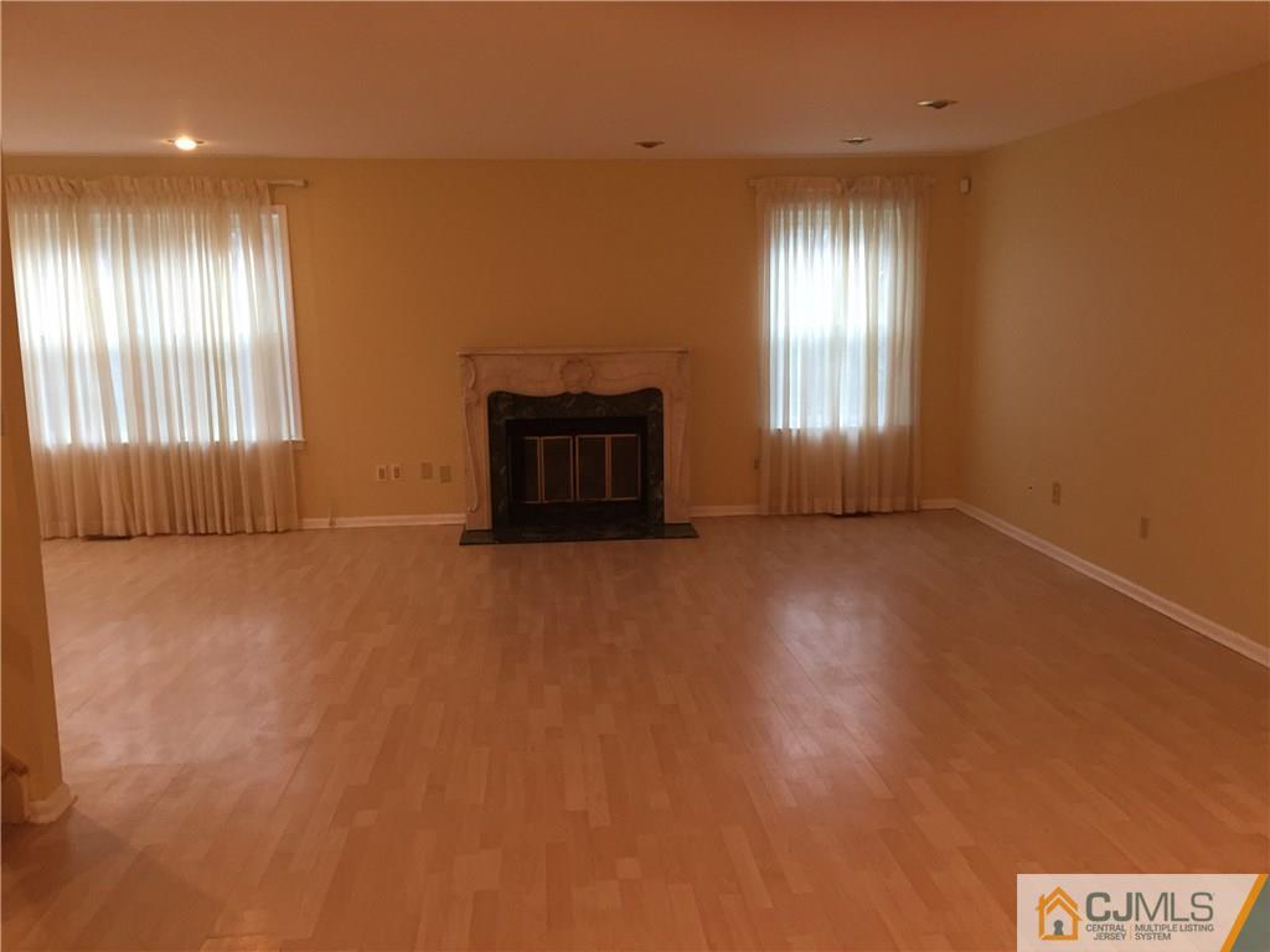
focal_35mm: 29
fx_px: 1064
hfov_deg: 61.7
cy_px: 476
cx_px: 635
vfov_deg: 48.2
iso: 125
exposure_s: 1/30
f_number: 2.2
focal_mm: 4.15
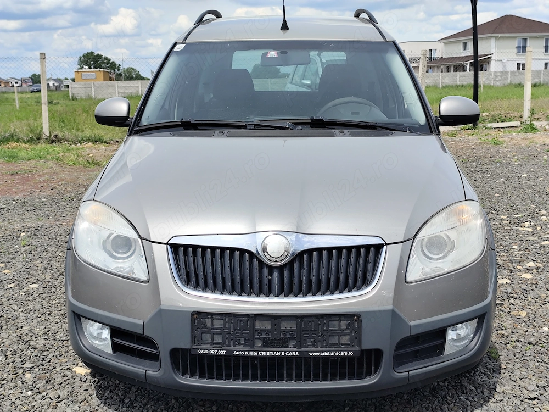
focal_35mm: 46
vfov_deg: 31.5
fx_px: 730
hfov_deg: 41.2
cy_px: 206
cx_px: 274
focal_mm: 6.19
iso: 50
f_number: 1.65
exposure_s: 1/1122
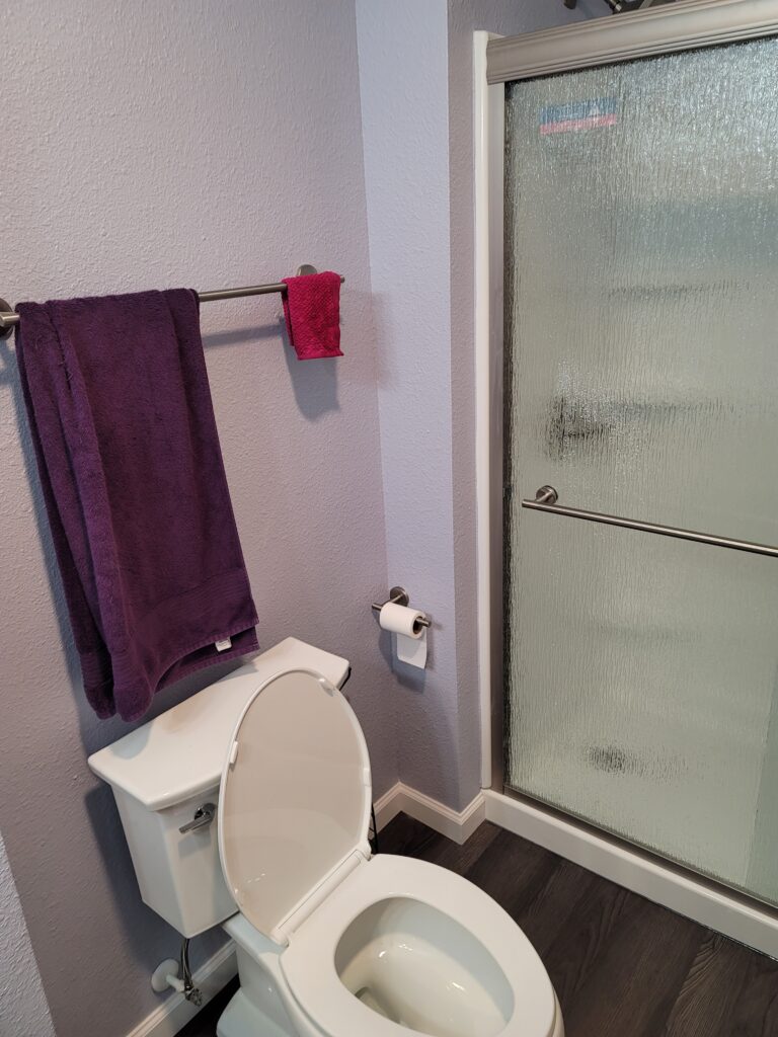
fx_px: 749
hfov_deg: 54.9
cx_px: 389
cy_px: 518
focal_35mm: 25
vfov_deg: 69.4
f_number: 1.8
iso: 200
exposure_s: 1/59
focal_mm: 7
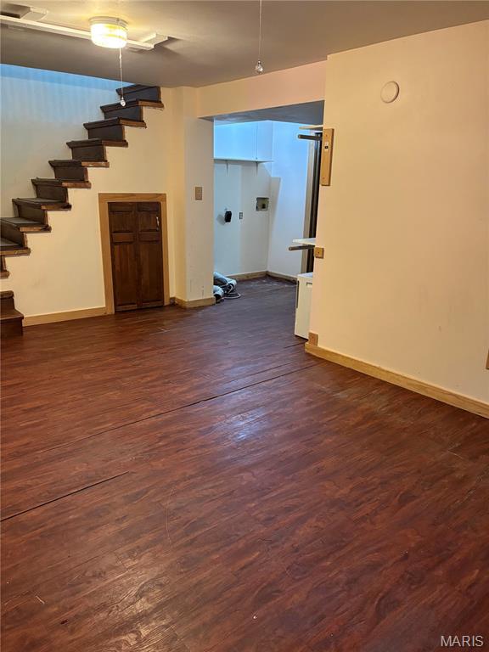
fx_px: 490
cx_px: 244
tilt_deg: -16.4
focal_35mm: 26
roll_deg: -1.2
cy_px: 326
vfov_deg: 67.3
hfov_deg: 53.1
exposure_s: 1/60
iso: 500
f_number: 1.6
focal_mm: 5.96
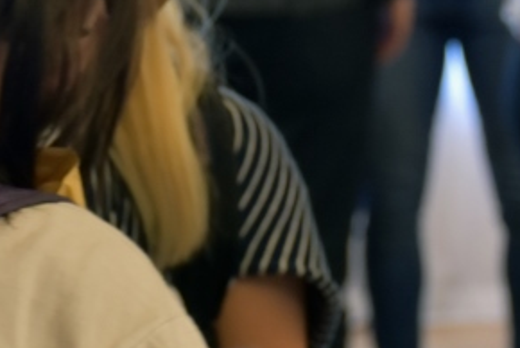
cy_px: 67
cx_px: 429
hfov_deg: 7.5
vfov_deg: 5.0
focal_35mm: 275
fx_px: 3976
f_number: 4.8
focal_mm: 52
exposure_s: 1/40
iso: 800
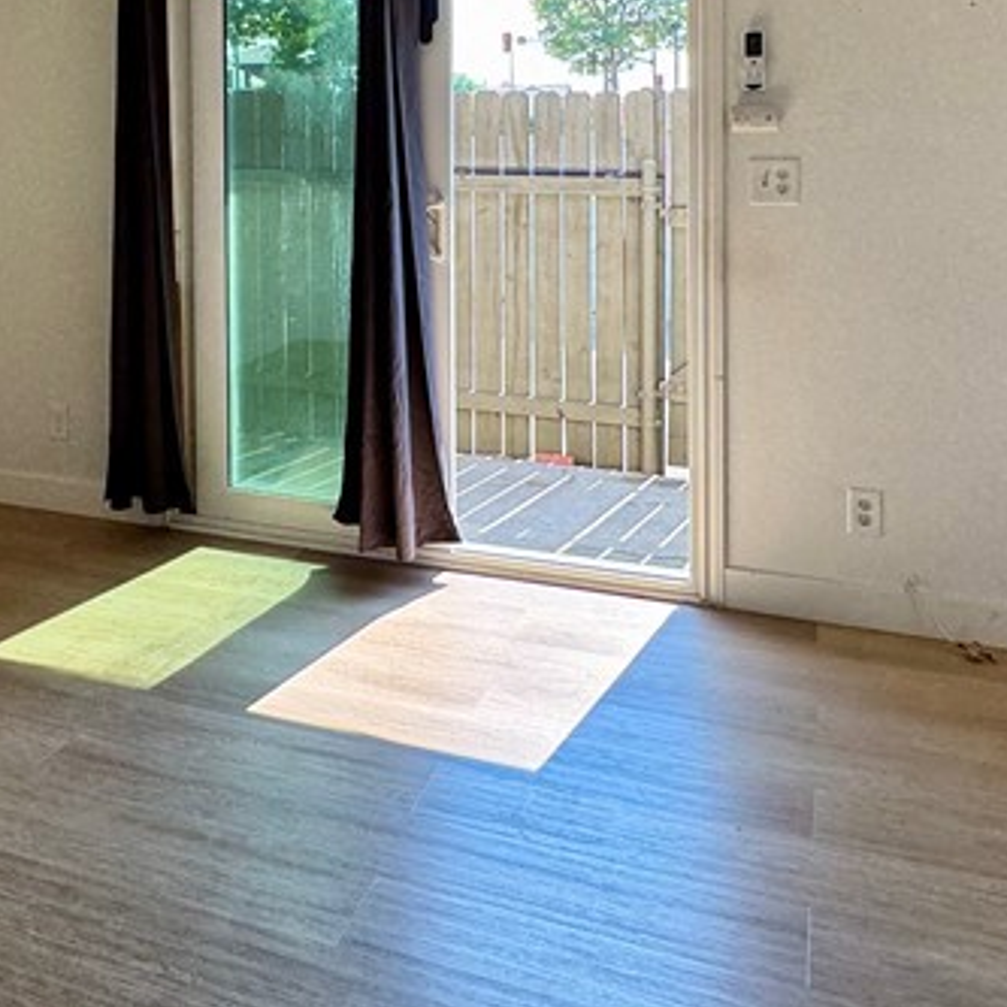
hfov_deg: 42.3
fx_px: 1251
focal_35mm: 38
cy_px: 157
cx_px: 233
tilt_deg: -2.5
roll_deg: +1.7
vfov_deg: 41.4
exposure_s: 1/171
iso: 40
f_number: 2.2
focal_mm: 2.22
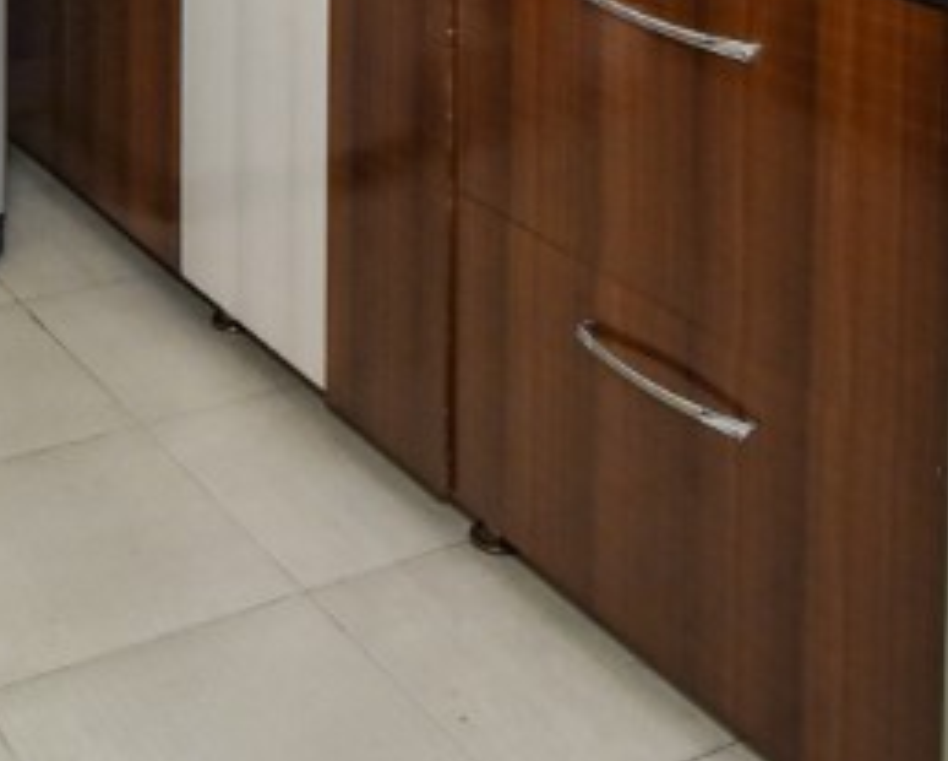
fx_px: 1770
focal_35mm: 63
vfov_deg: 19.2
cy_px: -557
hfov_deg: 29.0
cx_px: 119
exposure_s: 1/100
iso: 1000
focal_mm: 16
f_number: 8
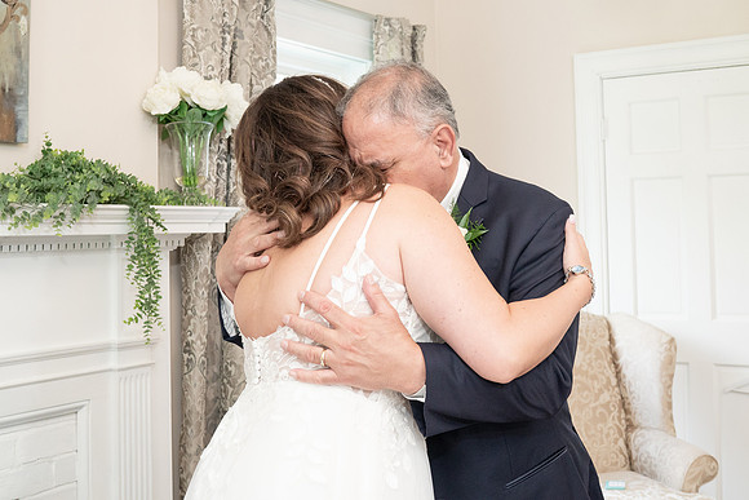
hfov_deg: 42.9
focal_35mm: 46
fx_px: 952
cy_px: 173
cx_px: 395
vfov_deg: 29.3
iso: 2000
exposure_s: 1/200
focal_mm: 35
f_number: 5.6
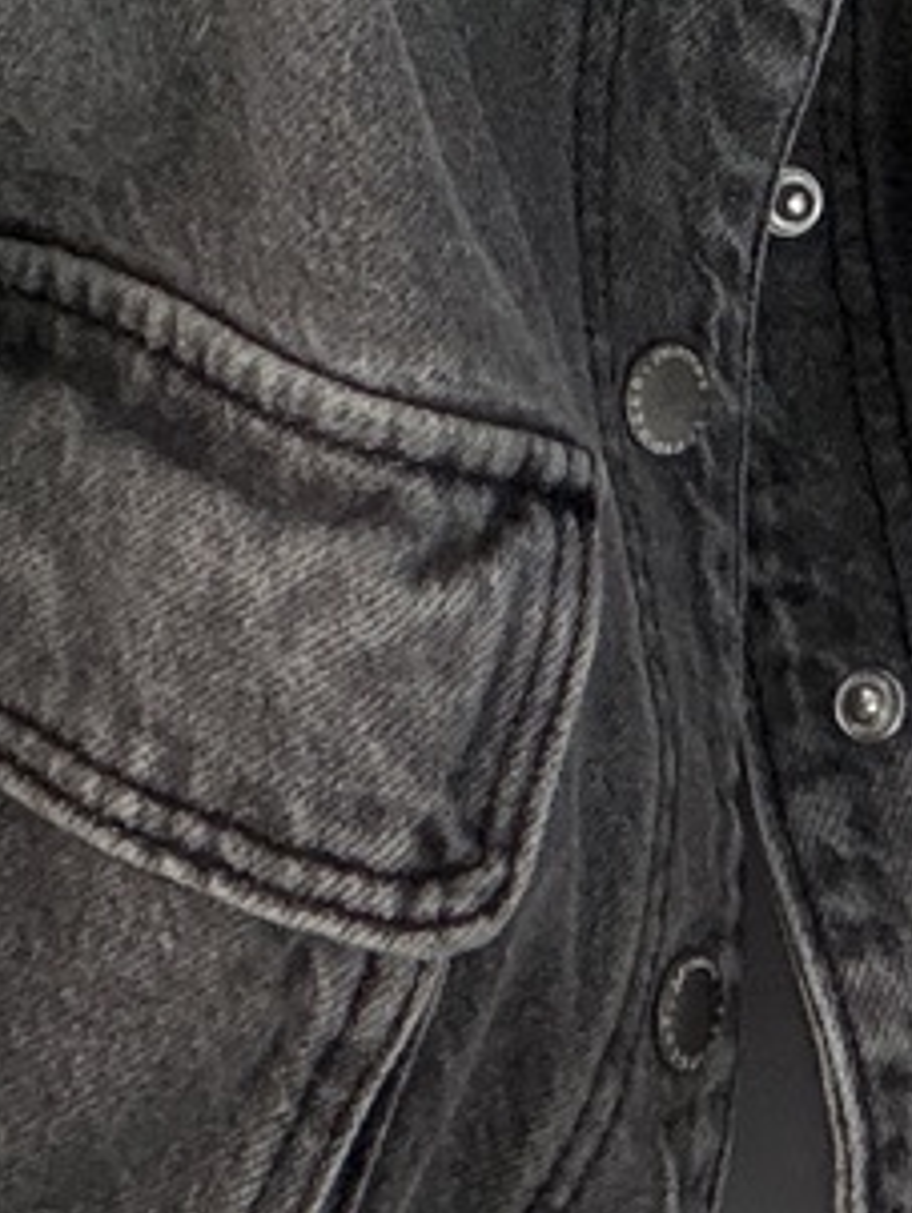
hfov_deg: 10.7
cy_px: -727
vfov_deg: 13.2
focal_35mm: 139
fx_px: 4876
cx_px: 679
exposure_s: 1/30
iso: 400
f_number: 1.9
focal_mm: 2.71
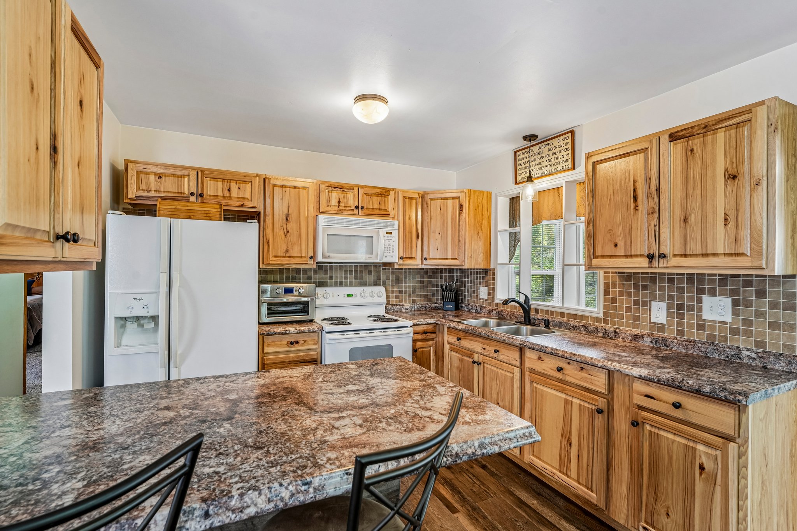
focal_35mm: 16
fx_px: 354
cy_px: 266
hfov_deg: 96.7
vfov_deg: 73.7
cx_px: 398
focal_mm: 16
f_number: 8
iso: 200
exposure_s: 1/6
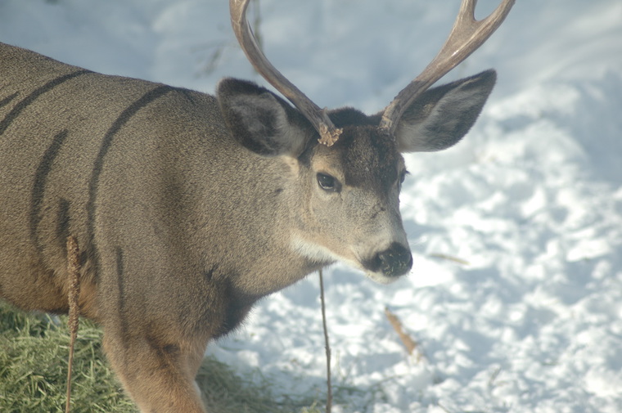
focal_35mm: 232
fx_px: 4013
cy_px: 206
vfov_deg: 5.9
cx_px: 311
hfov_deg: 8.9
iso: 200
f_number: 6.3
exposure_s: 1/1000
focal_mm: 155
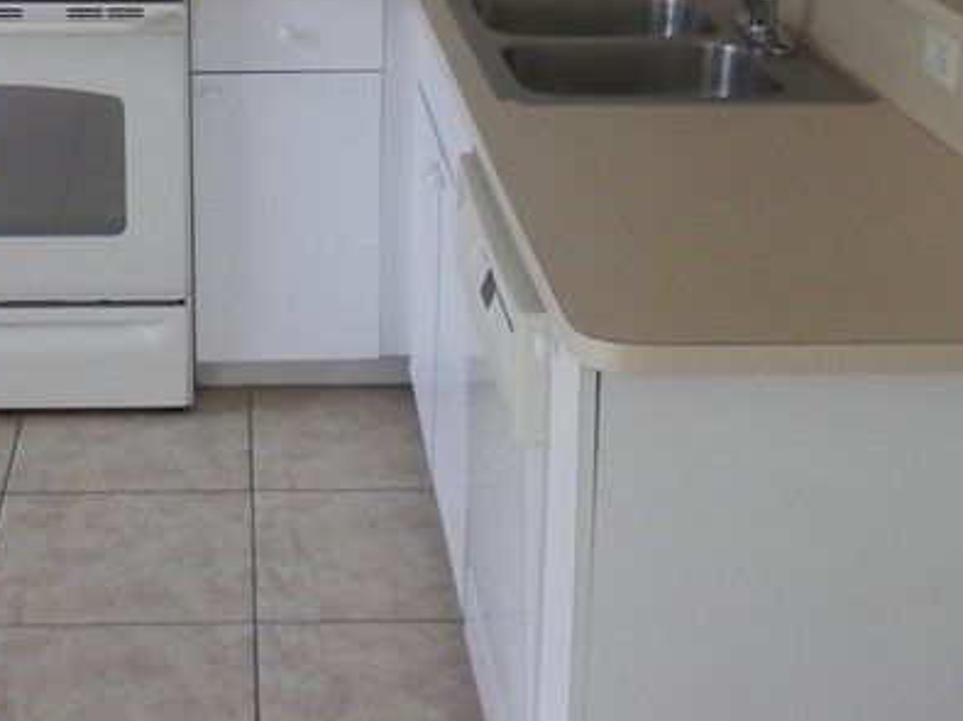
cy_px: 78
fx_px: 1807
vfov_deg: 22.1
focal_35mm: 65
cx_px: 281
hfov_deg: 29.5
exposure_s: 1/25
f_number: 3
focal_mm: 4.5
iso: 200
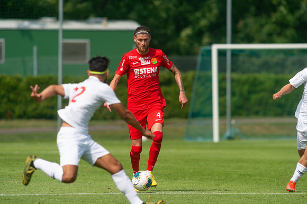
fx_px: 3635
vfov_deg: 3.2
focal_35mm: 426
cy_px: 102
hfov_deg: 4.8
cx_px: 154
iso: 100
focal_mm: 420
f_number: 4
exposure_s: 1/1250
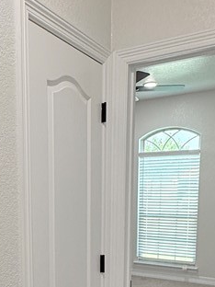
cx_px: 30
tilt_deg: -7.6
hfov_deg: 30.4
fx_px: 381
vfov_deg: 39.1
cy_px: 242
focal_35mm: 46
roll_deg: +0.5
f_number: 2.2
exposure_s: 1/120
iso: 160
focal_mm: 2.22
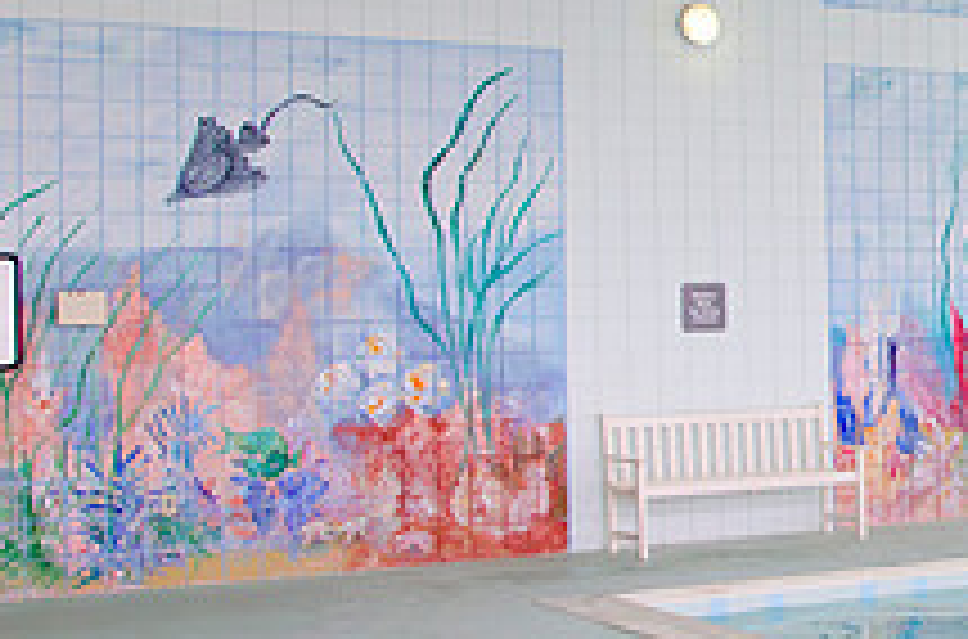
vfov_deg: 18.5
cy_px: 279
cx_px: 1153
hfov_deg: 25.1
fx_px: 1957
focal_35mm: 73
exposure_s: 1/60
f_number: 5.6
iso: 400
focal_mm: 18
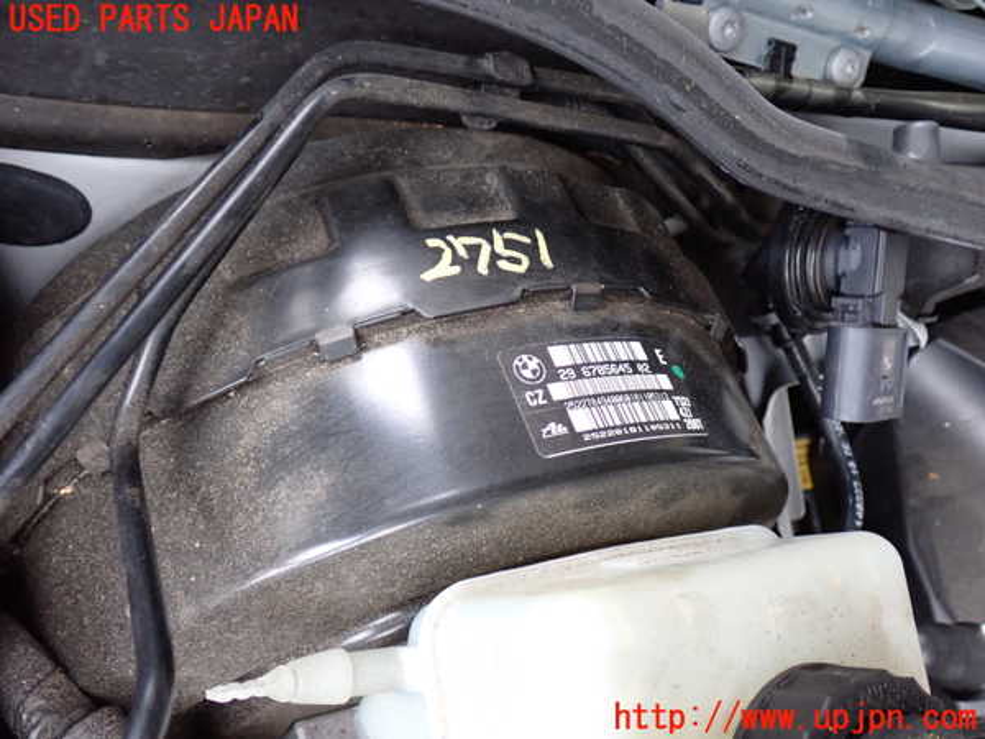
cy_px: 370
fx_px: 1024
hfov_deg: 51.4
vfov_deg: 39.7
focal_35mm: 36
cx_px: 492
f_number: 2.5
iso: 800
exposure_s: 1/30
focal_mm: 6.37
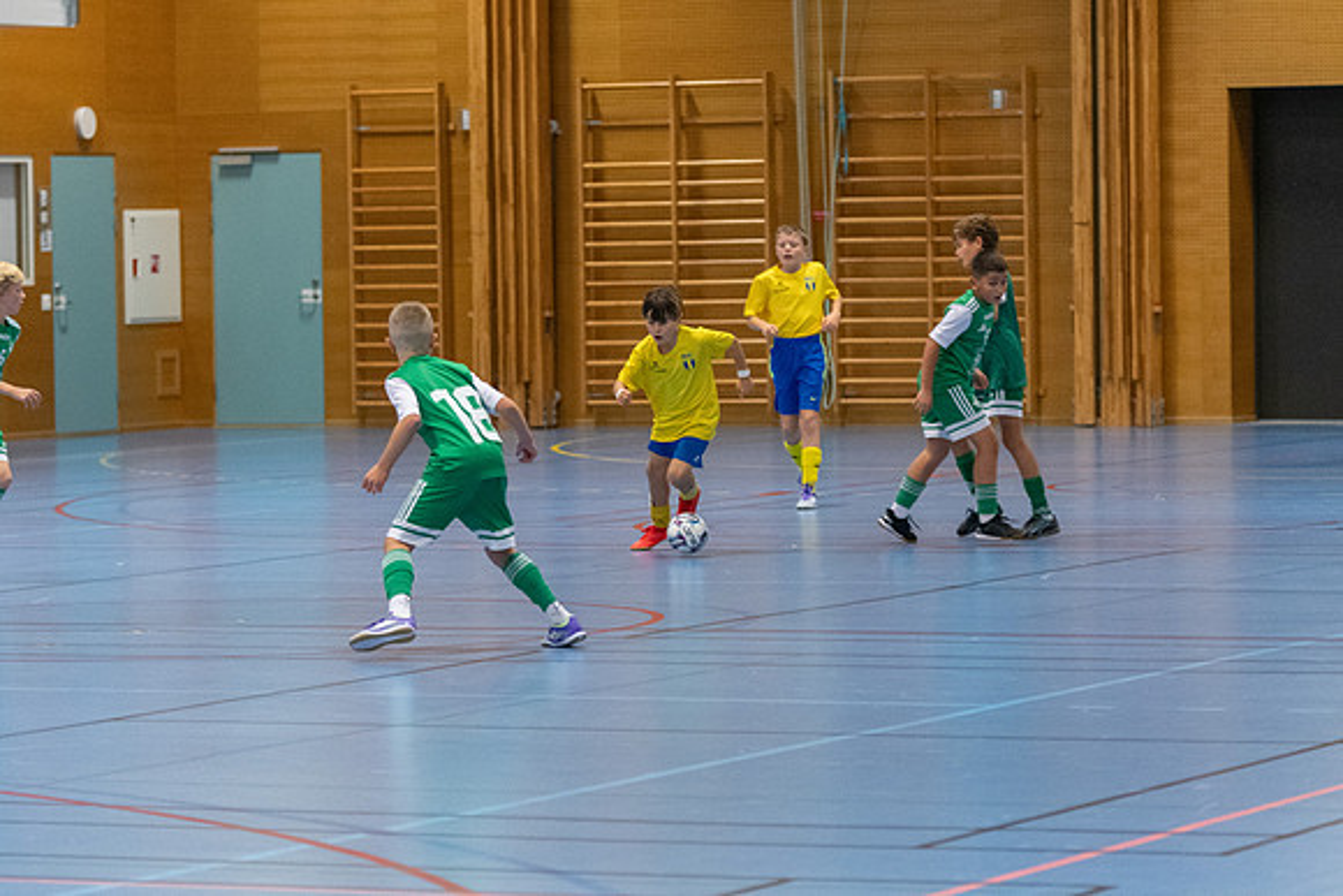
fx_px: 6404
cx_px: 672
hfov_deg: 12.0
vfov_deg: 8.0
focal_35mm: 172
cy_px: 448
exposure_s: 1/500
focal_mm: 112
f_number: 2.8
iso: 3200
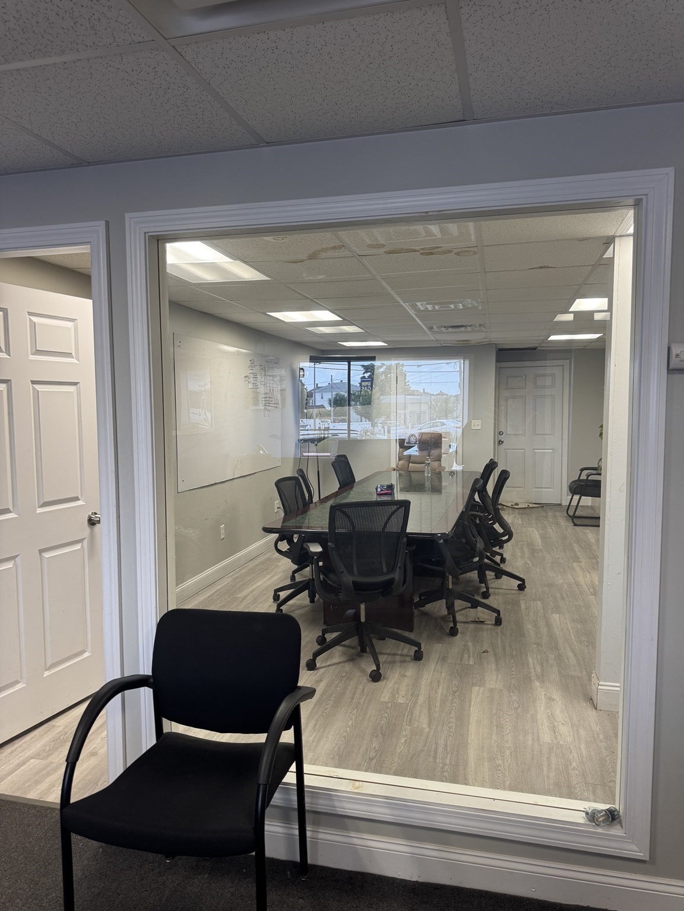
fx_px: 632
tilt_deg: -5.2
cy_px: 456
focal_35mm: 24
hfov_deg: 56.8
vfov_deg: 71.6
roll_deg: +0.2
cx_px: 342
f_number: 1.78
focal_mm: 6.76
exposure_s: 1/121
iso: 160
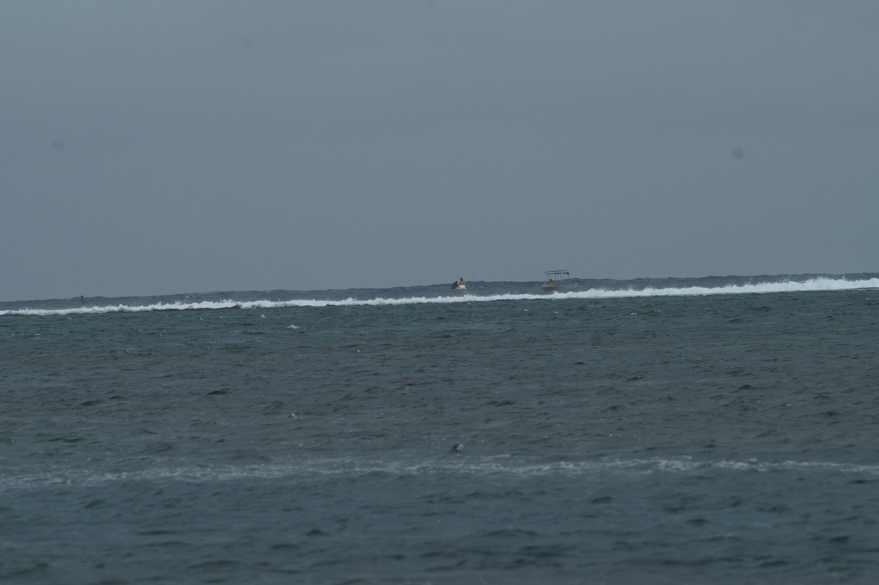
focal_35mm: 450
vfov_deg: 3.0
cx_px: 440
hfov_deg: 4.6
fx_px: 10978
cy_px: 292
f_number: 11
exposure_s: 1/250
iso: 100
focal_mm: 300
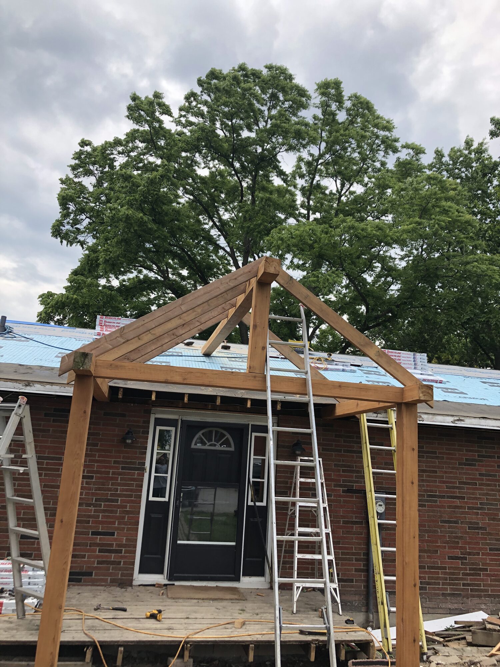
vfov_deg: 63.4
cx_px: 250
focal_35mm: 28
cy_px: 334
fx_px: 539
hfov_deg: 49.7
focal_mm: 3.99
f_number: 1.8
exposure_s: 1/1143
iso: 20
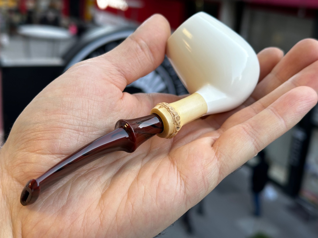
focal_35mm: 48
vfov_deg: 30.3
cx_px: 159
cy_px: 119
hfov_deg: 39.7
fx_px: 441
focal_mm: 6.86
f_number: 1.78
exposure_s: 1/113
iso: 50
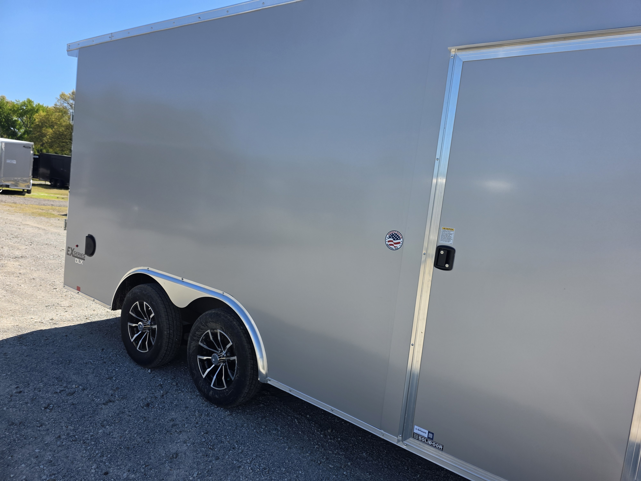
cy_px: 240
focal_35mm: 23
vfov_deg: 58.9
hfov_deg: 73.9
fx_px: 426
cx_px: 320
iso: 80
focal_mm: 6.3
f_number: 1.7
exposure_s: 1/3972
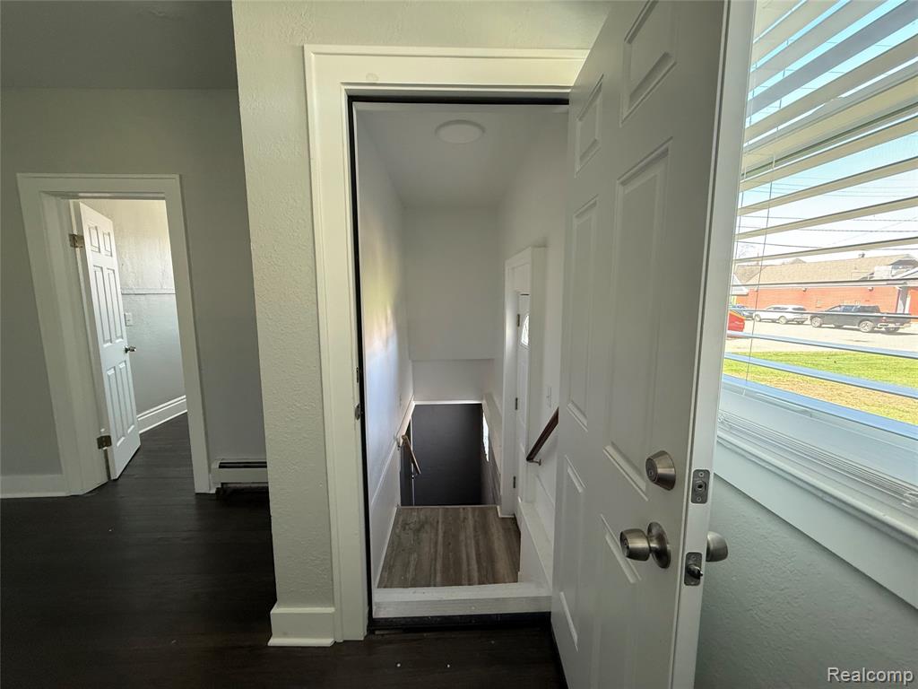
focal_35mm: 14
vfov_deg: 85.7
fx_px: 371
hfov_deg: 102.1
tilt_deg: -8.1
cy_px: 344
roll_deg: +0.1
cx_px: 459
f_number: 2.2
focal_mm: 2.22
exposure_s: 1/77
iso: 320
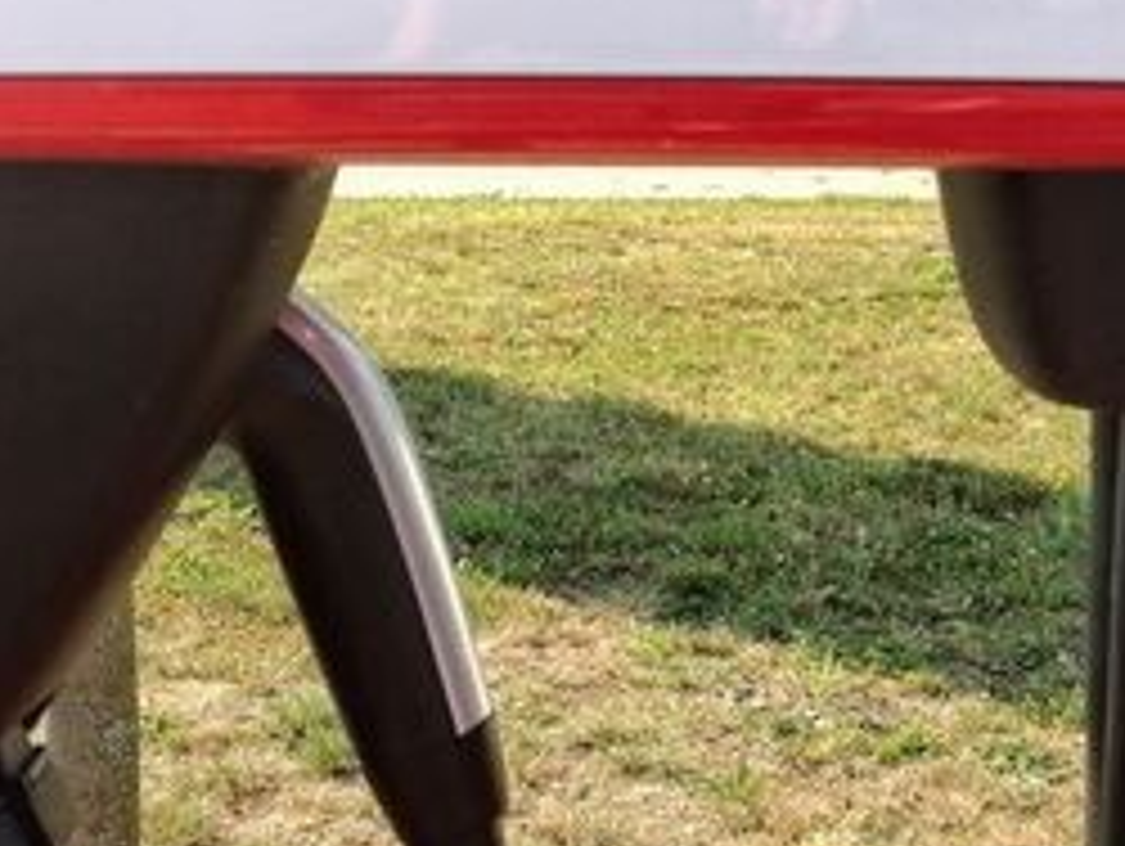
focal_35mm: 79
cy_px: 198
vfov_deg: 18.6
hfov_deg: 24.7
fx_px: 2570
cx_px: 540
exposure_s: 1/725
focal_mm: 5.3
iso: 50
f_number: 1.8
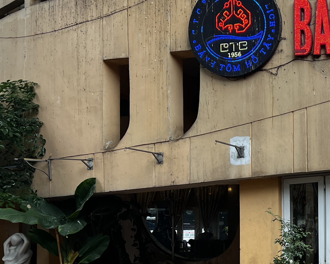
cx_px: 402
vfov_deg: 23.5
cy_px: 207
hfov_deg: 26.2
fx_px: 625
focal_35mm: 64
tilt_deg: +2.1
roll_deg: +0.8
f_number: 1.5
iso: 64
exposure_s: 1/121
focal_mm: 5.7
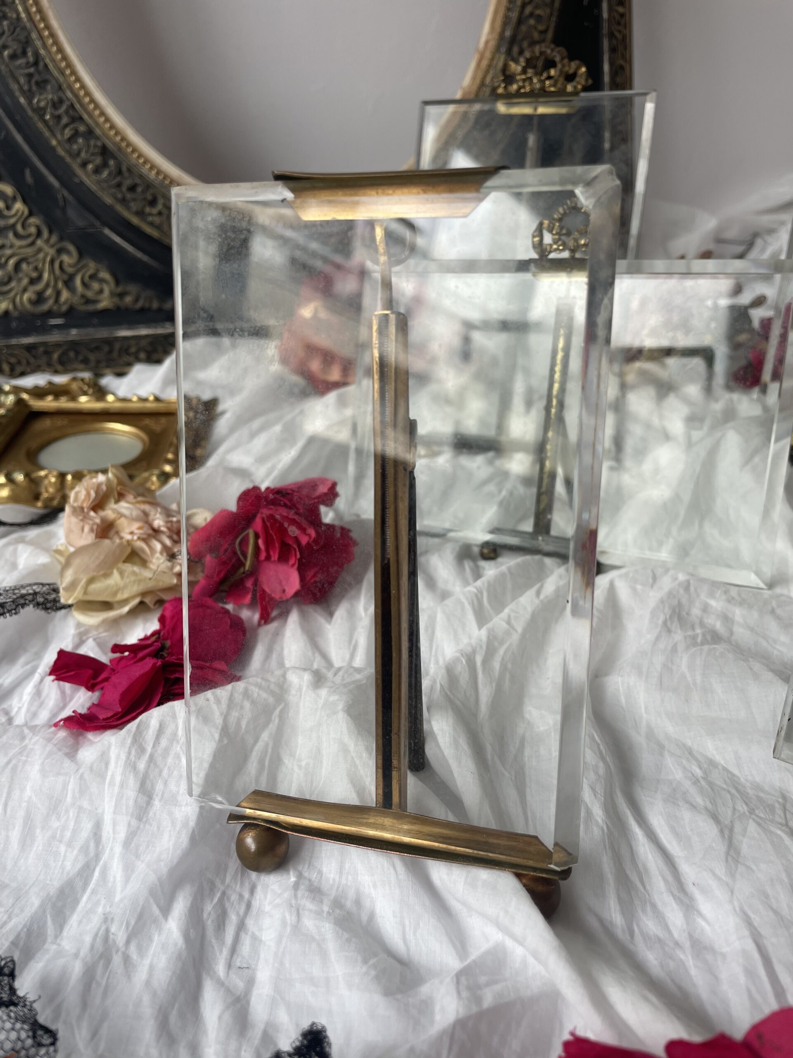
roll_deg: +2.1
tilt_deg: -25.5
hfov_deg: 53.1
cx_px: 396
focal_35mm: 26
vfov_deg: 67.3
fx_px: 794
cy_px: 529
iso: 32
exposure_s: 1/241
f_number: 1.6
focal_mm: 4.2
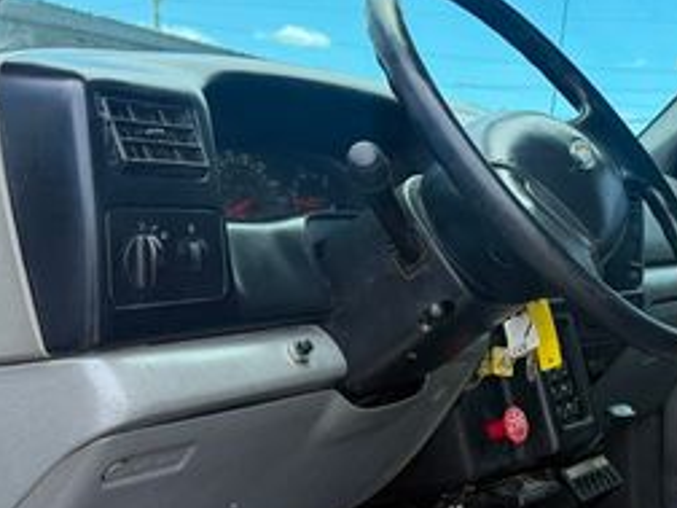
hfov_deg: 29.6
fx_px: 1193
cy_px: 239
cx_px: 674
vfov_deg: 24.0
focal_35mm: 61
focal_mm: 6.76
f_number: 1.78
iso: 100
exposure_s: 1/1689
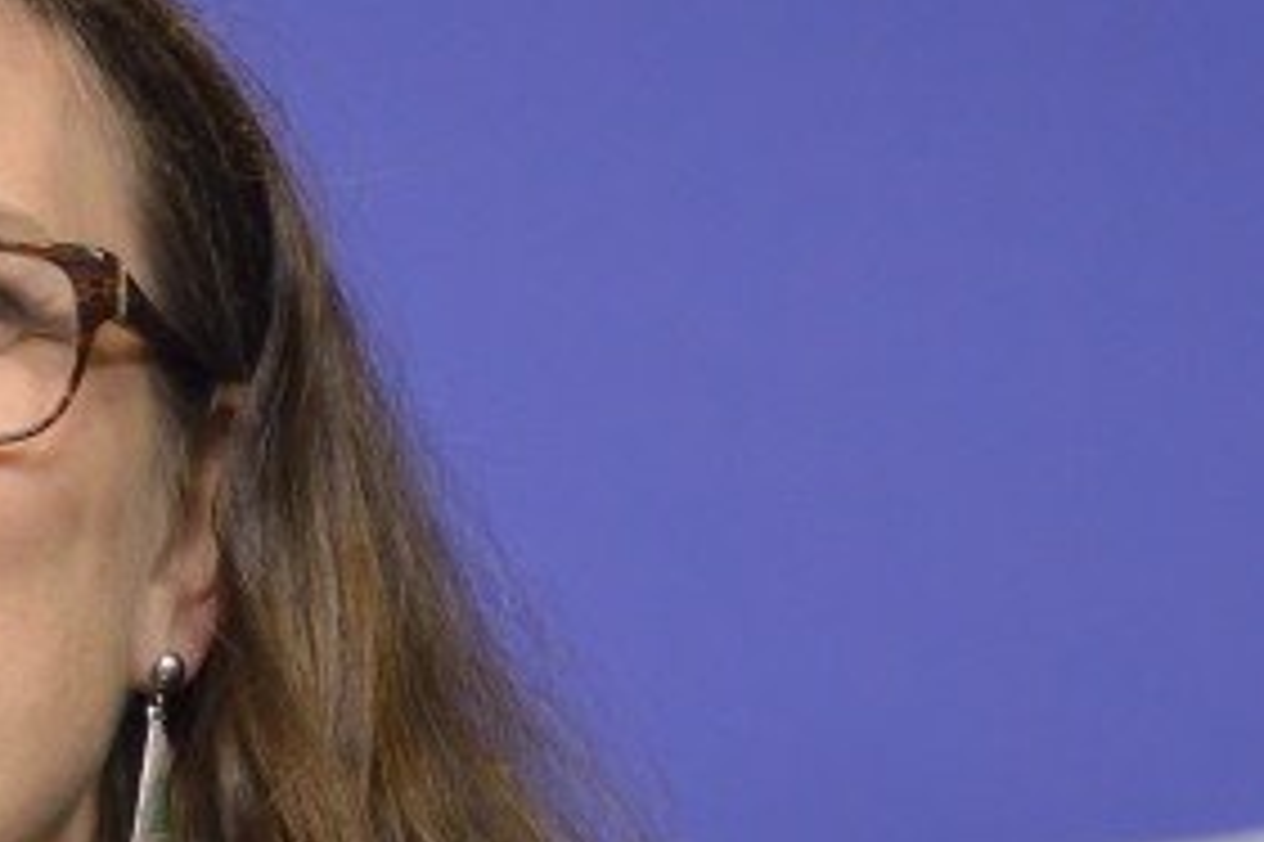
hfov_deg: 5.0
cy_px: 1236
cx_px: -553
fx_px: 14316
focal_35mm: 408
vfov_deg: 3.4
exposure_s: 1/125
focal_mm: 112
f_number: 6.3
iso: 1600
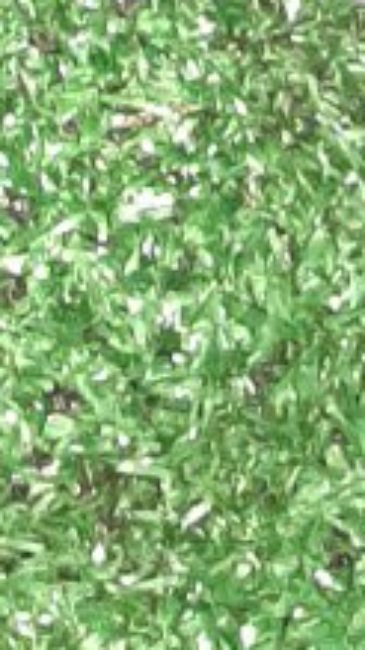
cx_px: -430
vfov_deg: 9.3
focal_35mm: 186
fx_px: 3204
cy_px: -1273
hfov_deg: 6.3
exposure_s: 1/25
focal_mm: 3.93
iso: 297
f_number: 1.7
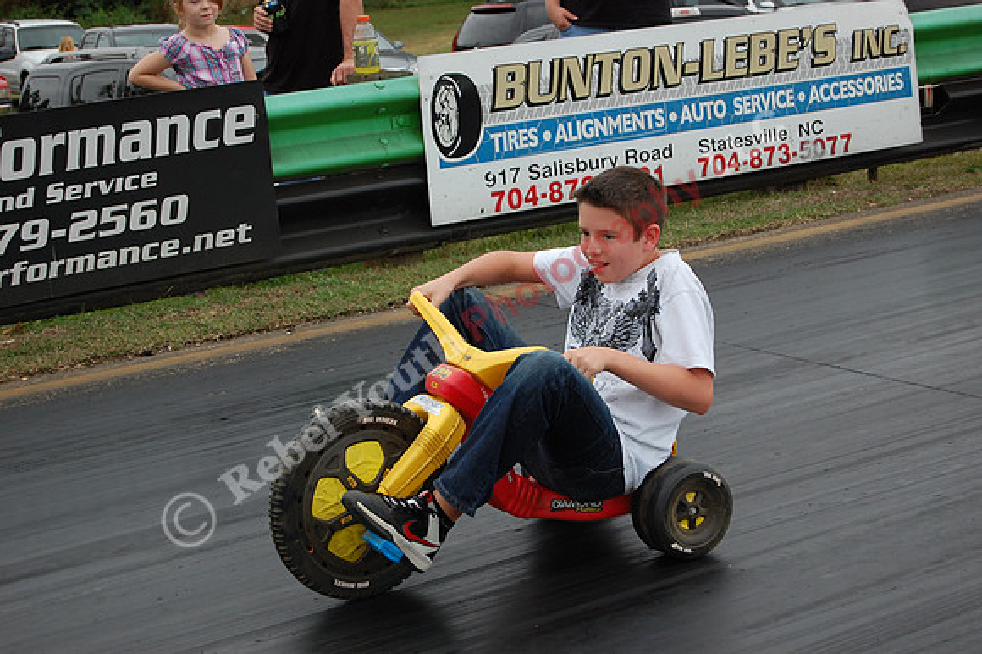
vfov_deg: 16.5
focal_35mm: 82
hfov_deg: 24.6
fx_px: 2249
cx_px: 491
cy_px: 327
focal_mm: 55
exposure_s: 1/1000
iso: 400
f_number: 5.6
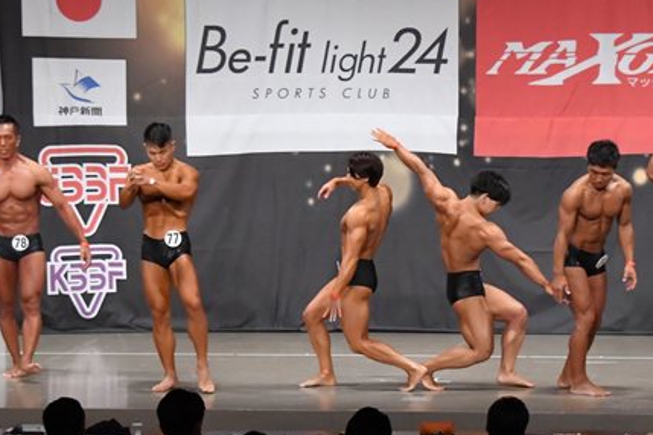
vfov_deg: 9.3
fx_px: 2684
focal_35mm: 148
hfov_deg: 13.9
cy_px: 274
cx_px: 422
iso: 6400
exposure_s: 1/400
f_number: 5.6
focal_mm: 55
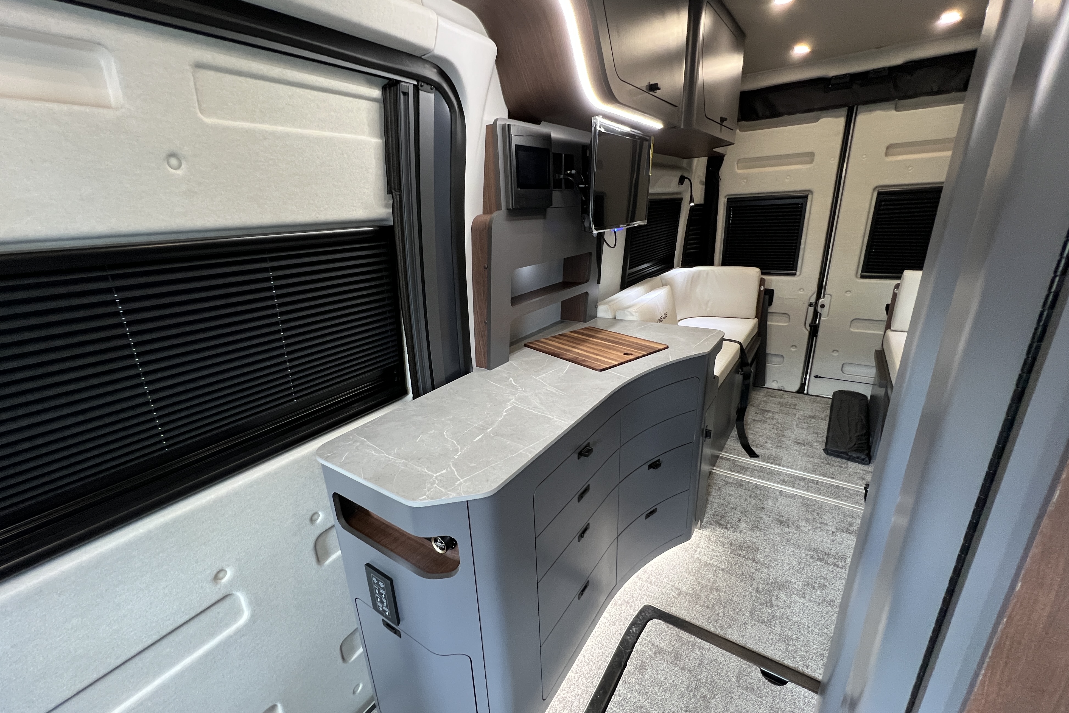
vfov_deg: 81.2
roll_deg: +1.5
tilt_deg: -17.4
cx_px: 518
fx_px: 416
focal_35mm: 14
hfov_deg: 104.2
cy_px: 365
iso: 250
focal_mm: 1.57
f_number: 1.8
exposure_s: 1/60
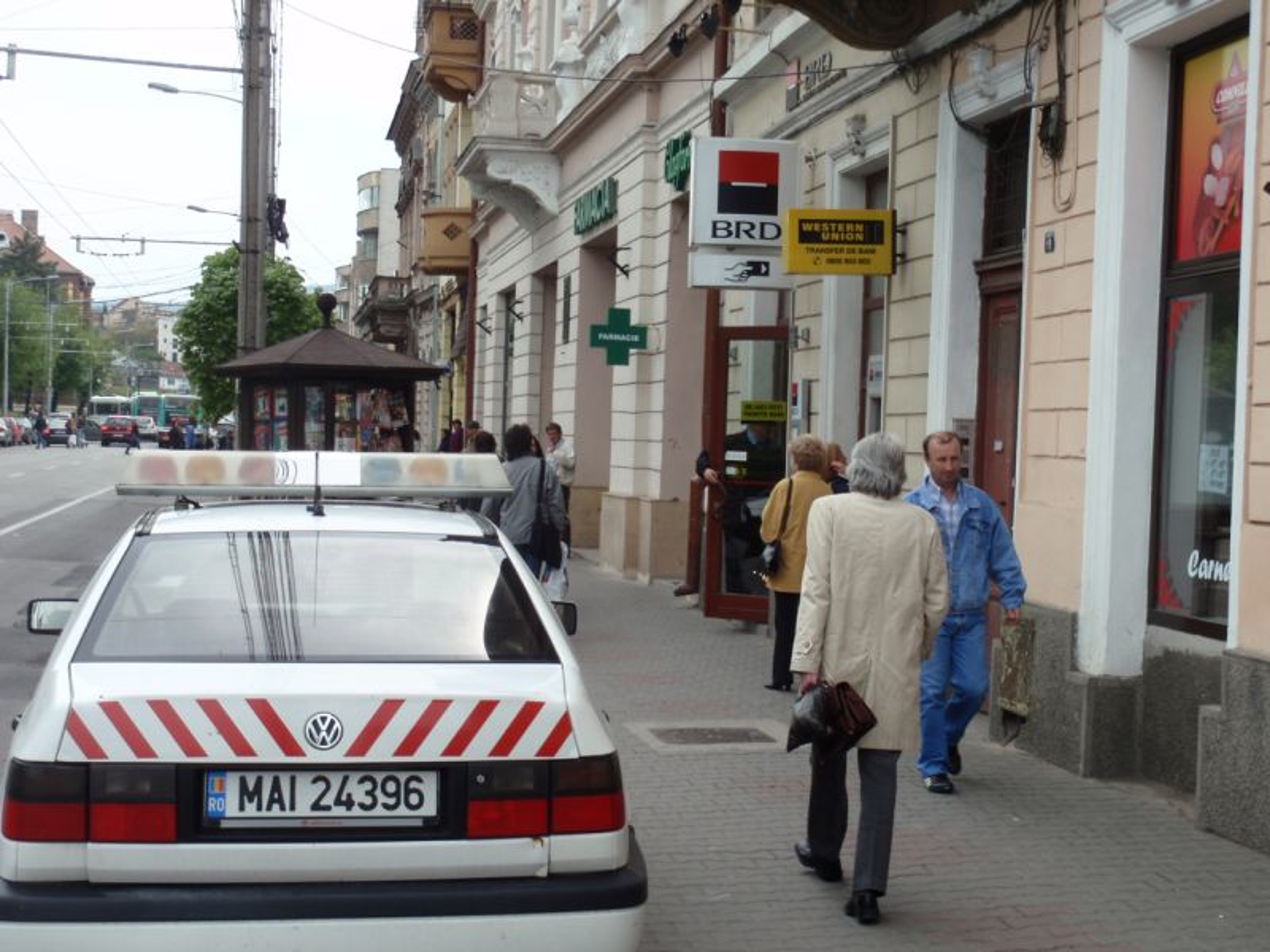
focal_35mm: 58
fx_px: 2128
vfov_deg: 25.2
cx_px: 635
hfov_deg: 33.2
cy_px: 476
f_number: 4.5
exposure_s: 1/250
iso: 64
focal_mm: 10.43
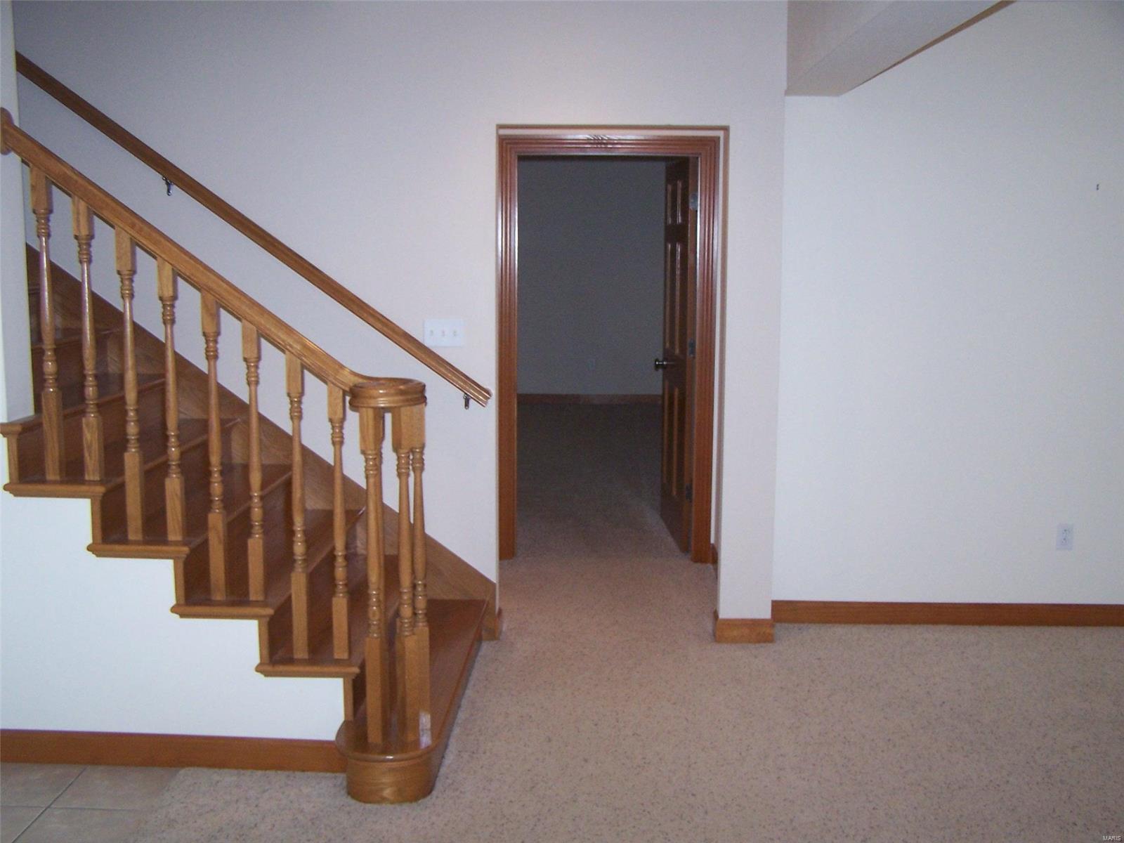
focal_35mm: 38
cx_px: 562
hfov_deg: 49.0
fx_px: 1234
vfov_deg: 37.7
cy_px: 422
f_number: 2.8
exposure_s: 1/60
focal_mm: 6.3
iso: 140
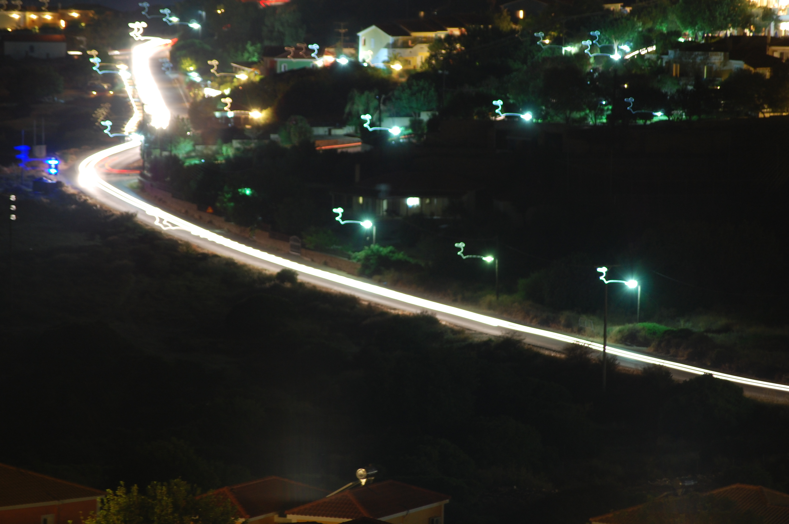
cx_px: 394
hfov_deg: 9.5
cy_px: 262
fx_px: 4763
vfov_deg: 6.3
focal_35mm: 218
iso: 200
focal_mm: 145
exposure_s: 30
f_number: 5.3
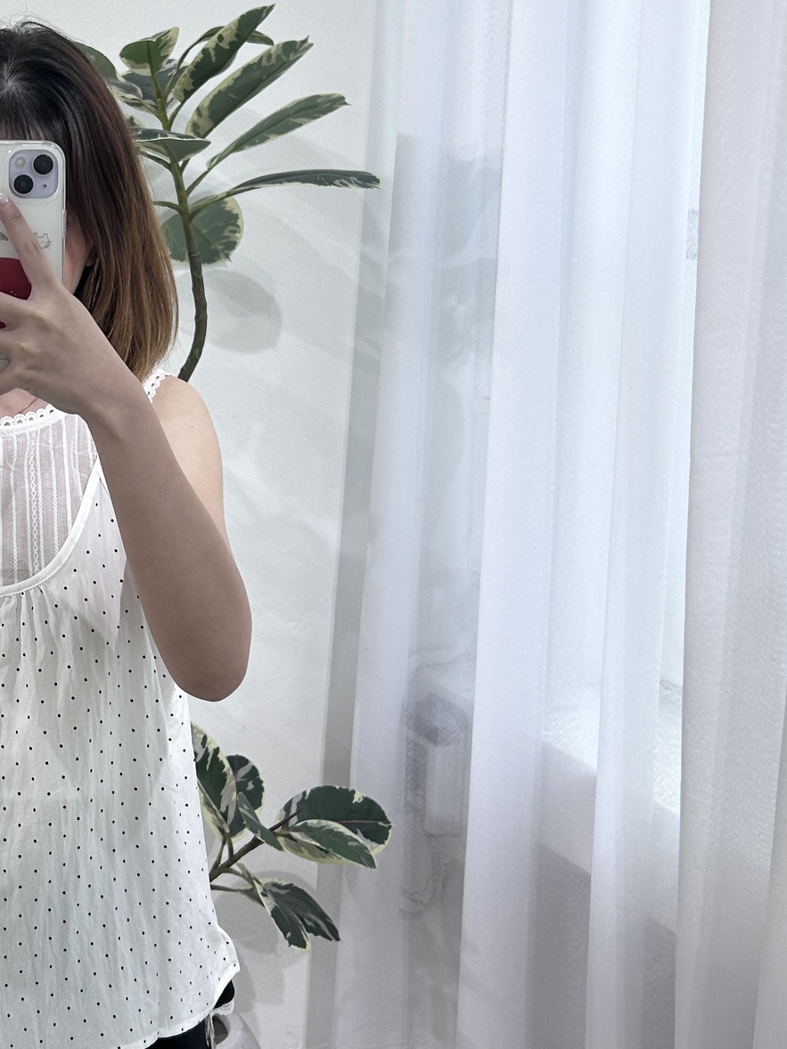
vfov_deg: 36.0
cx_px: -11
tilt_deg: -9.1
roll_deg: -2.0
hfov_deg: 26.0
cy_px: 421
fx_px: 1606
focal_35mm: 53
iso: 50
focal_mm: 5.7
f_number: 1.5
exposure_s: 1/439
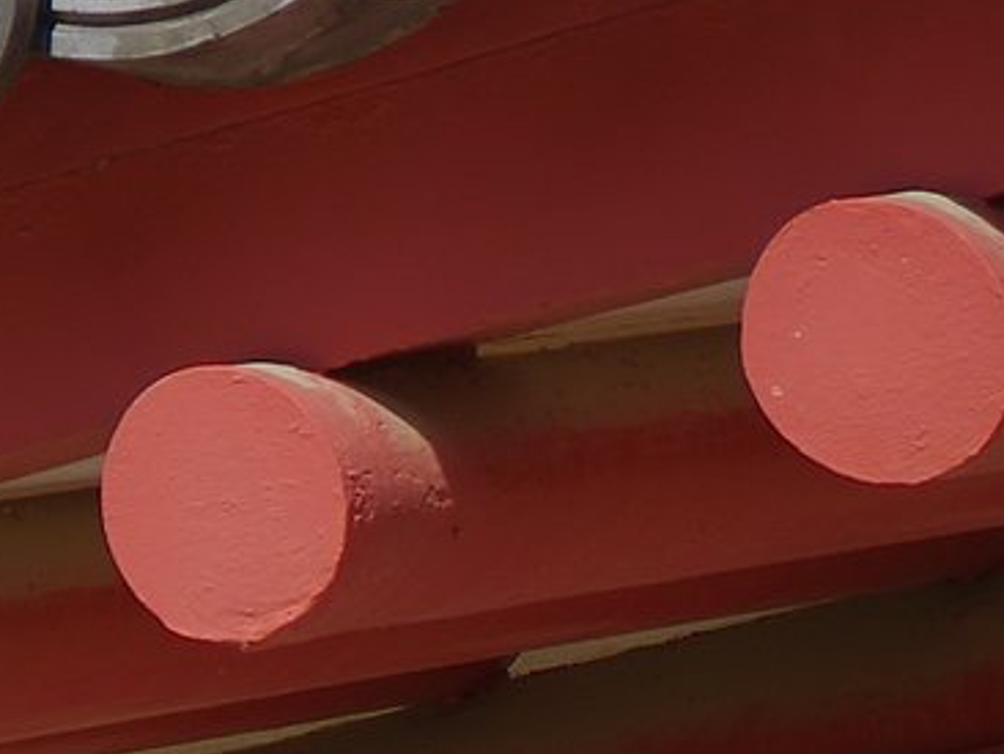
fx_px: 11232
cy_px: -1051
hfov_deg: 4.9
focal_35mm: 387
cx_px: -1709
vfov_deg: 3.8
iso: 80
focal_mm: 47.5
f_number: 6.3
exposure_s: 1/320
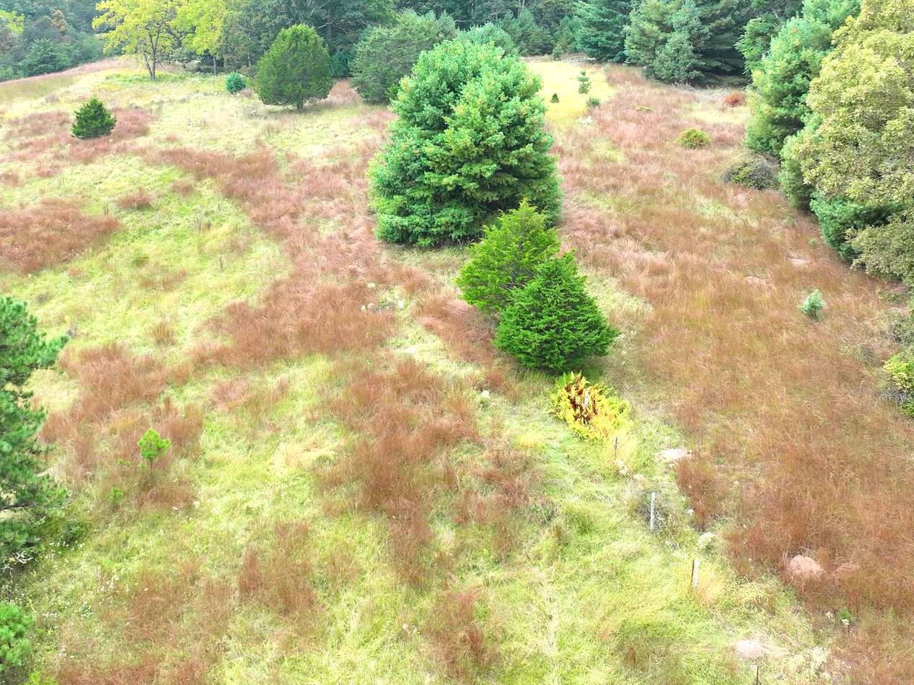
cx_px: 358
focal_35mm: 39
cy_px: 231
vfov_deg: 36.4
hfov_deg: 47.6
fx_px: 1029
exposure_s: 1/400
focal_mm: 12.29
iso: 400
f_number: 2.8
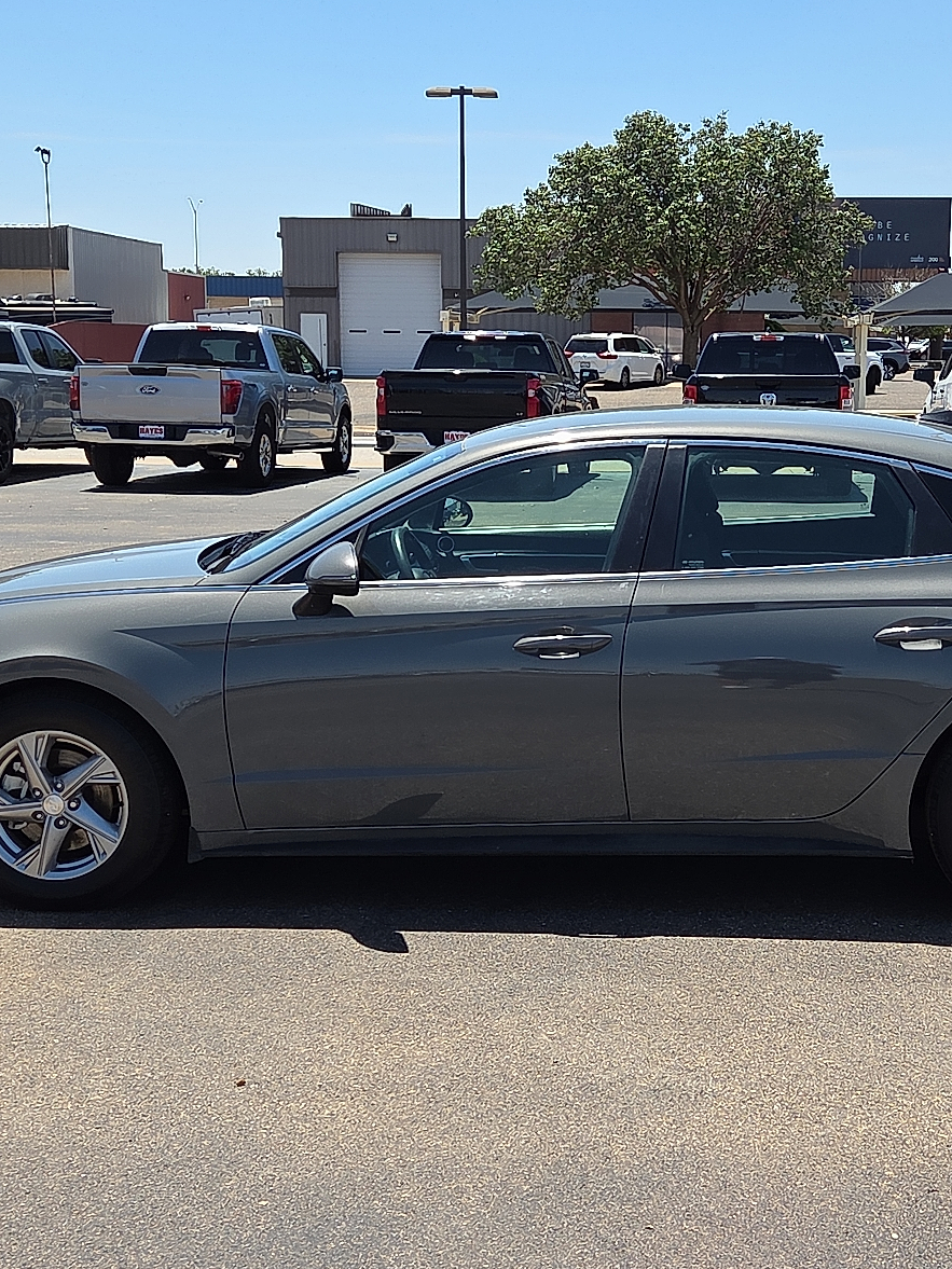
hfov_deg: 27.4
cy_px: 629
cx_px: 627
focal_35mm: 53
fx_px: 1943
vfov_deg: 36.2
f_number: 1.8
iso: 76
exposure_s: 1/5000
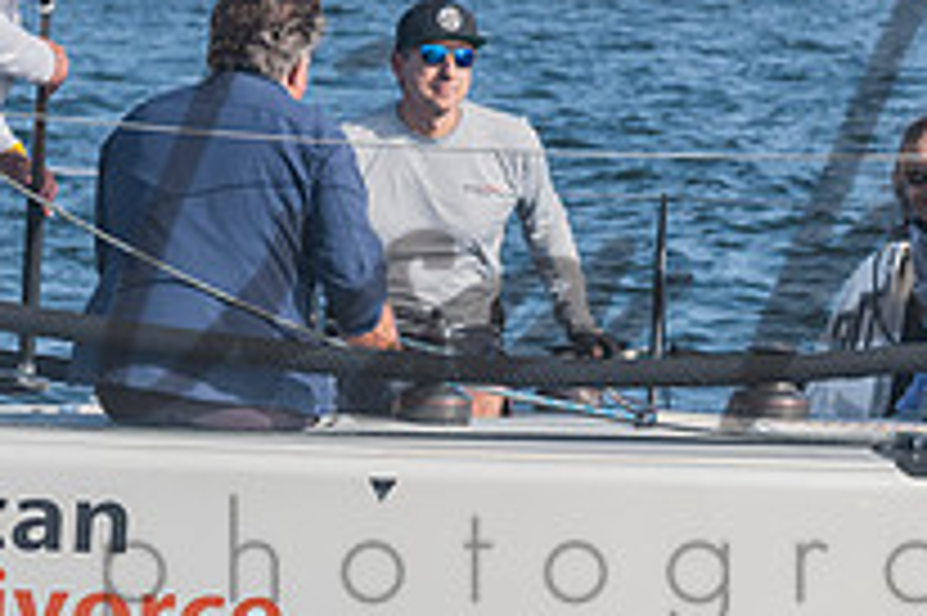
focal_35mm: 250
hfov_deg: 8.1
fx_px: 6432
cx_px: 1163
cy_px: 230
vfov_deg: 5.5
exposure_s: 1/640
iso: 200
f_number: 6.3
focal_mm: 82
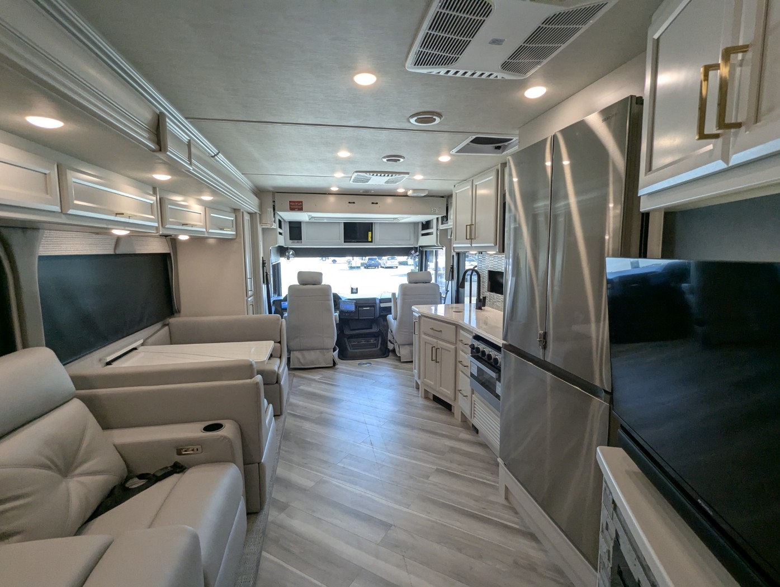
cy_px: 294
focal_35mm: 16
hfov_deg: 94.4
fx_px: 361
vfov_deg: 78.2
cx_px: 390
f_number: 2.2
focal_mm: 2.35
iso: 176
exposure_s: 1/215
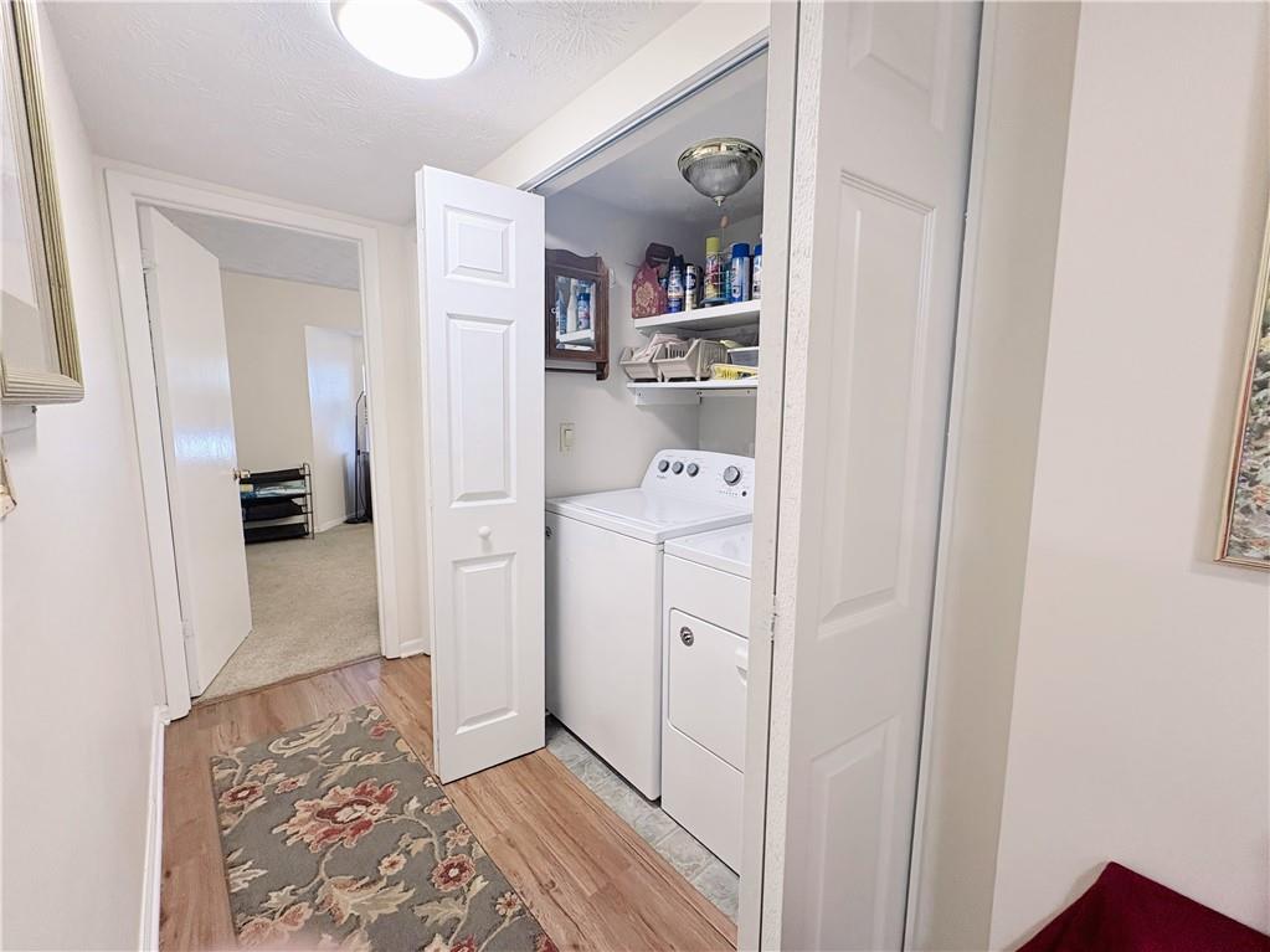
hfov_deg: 102.1
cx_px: 635
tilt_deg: -6.6
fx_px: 514
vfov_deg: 85.7
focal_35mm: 14
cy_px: 476
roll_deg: +1.1
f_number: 2.2
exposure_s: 1/60
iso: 200
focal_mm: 2.22
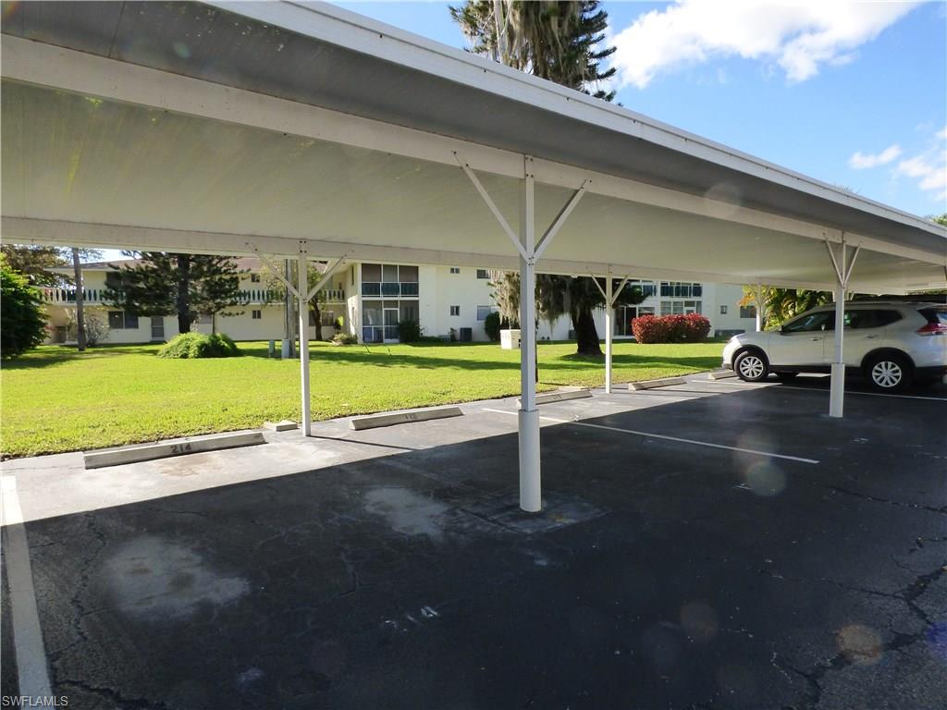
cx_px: 474
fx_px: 547
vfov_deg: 66.0
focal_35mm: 20
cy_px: 355
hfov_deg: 81.7
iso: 200
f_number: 3.5
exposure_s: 1/640
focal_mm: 3.58
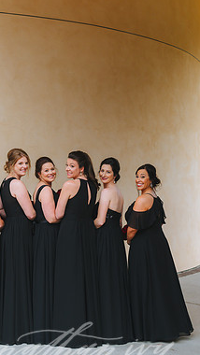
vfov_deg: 33.8
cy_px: 178
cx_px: 65
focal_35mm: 62
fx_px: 584
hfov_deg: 19.4
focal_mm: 50
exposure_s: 1/250
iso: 1000
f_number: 3.2
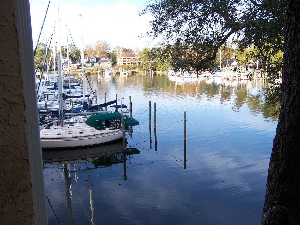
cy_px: 112
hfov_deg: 55.4
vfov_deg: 42.9
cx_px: 150
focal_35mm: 33
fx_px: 286
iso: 80
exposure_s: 1/180
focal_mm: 5.5
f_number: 3.4
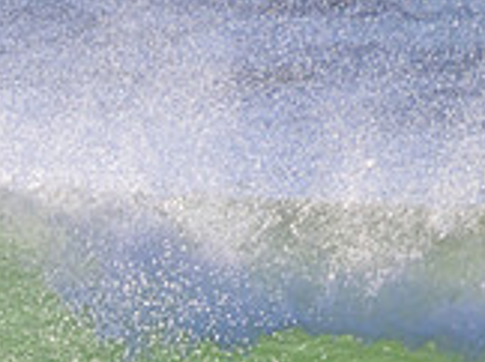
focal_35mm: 2761
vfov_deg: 0.5
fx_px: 38627
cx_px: -332
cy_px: 531
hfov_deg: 0.7
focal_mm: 800
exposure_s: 1/2000
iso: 1000
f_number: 11
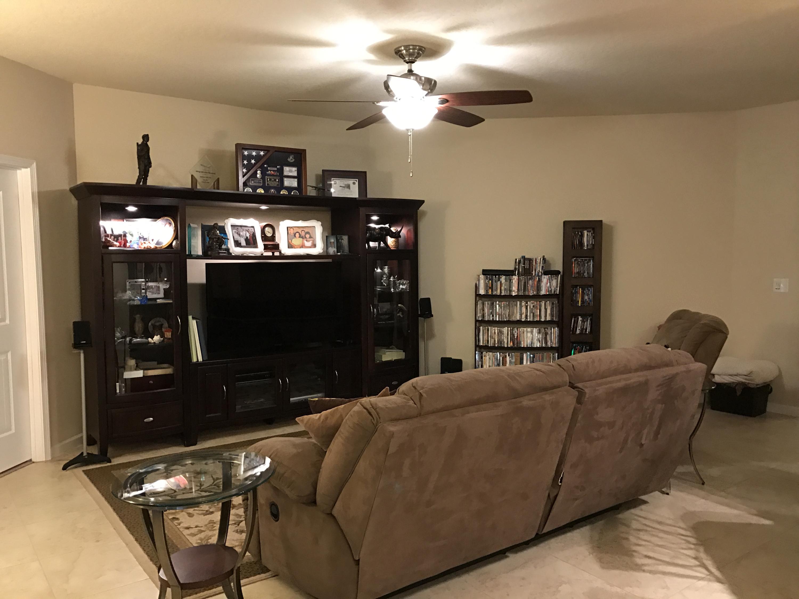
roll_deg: +0.0
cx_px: 400
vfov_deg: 49.7
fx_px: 646
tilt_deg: -4.1
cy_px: 300
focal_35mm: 28
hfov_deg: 63.4
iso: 100
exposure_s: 1/9
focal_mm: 3.99
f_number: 1.8
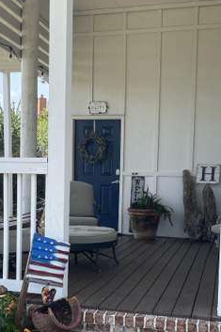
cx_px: 116
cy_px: 213
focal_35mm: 49
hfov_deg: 27.5
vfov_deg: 40.0
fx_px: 452
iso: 32
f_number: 1.6
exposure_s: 1/962
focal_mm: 5.1
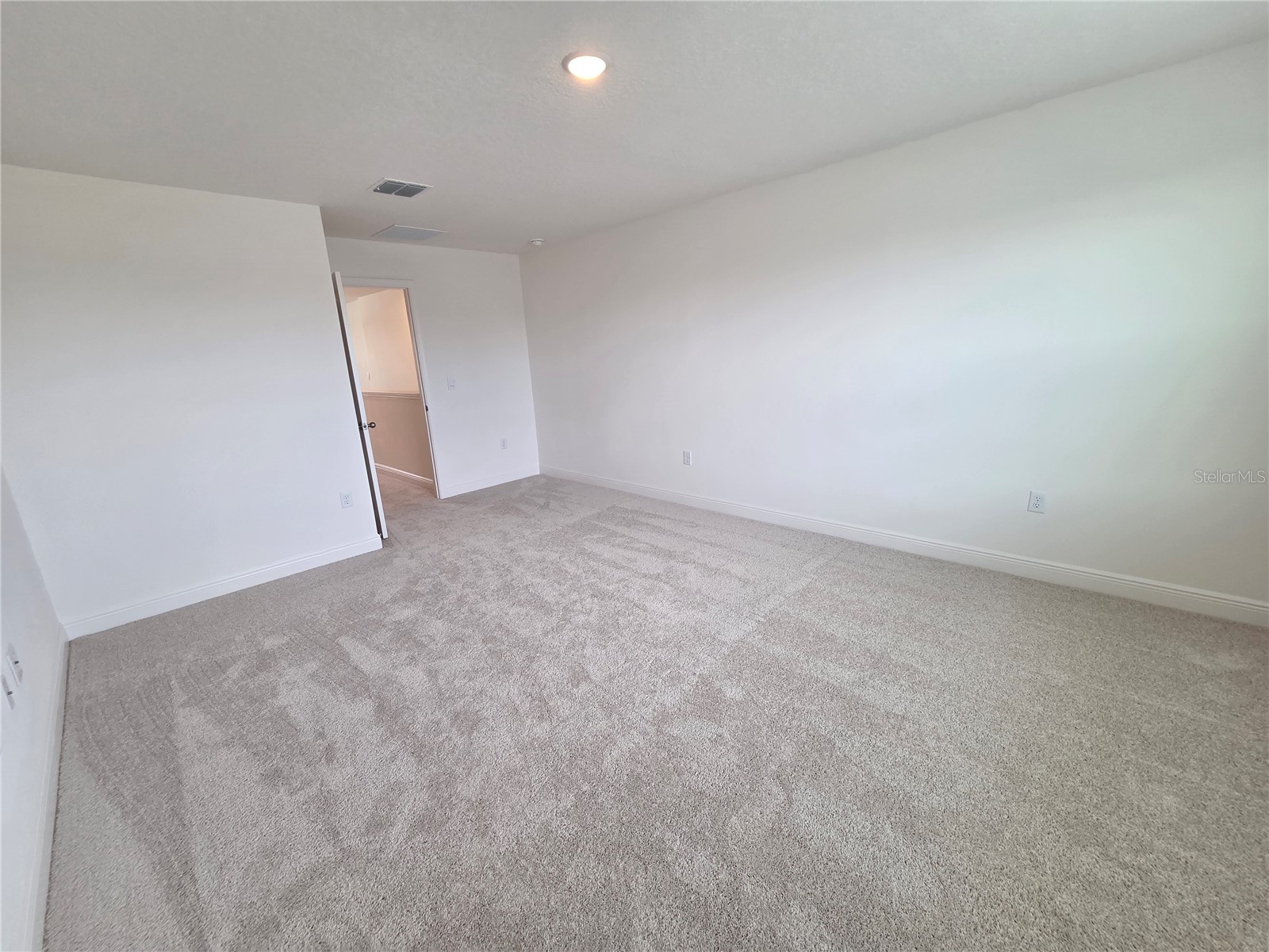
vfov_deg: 89.9
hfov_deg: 106.2
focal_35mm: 13
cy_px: 476
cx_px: 634
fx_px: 477
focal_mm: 2.2
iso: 125
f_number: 2.2
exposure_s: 1/120
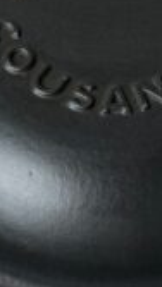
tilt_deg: -63.0
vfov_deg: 17.2
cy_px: 139
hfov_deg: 9.7
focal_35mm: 125
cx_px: 117
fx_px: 954
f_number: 1.78
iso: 64
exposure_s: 1/170
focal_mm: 6.76
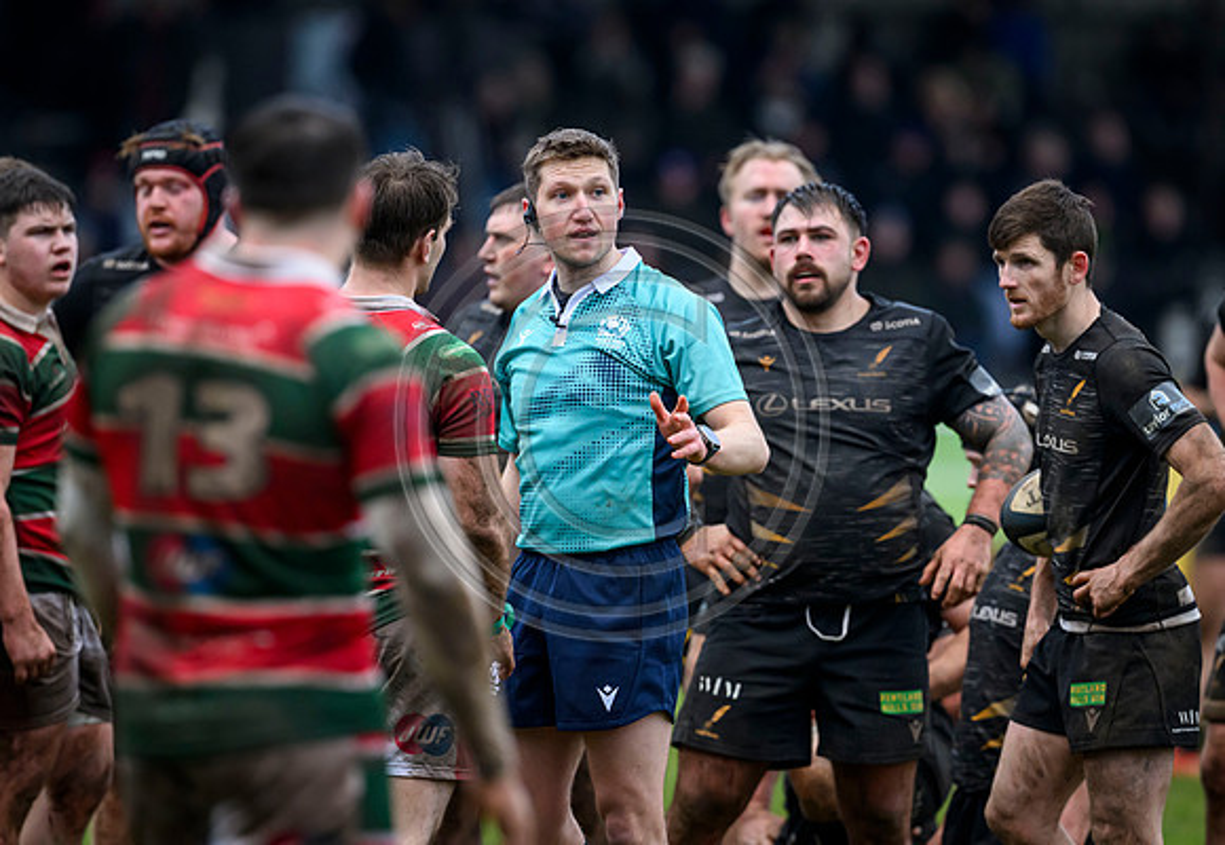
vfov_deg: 3.1
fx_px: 15422
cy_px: 462
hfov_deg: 4.5
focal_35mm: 448
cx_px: 632
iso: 4000
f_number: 4
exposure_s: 1/2000
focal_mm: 400
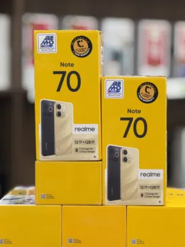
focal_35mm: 130
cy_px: 121
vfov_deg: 15.2
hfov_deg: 11.4
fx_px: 926
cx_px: 91
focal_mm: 15.66
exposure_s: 1/100
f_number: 2.8
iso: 160
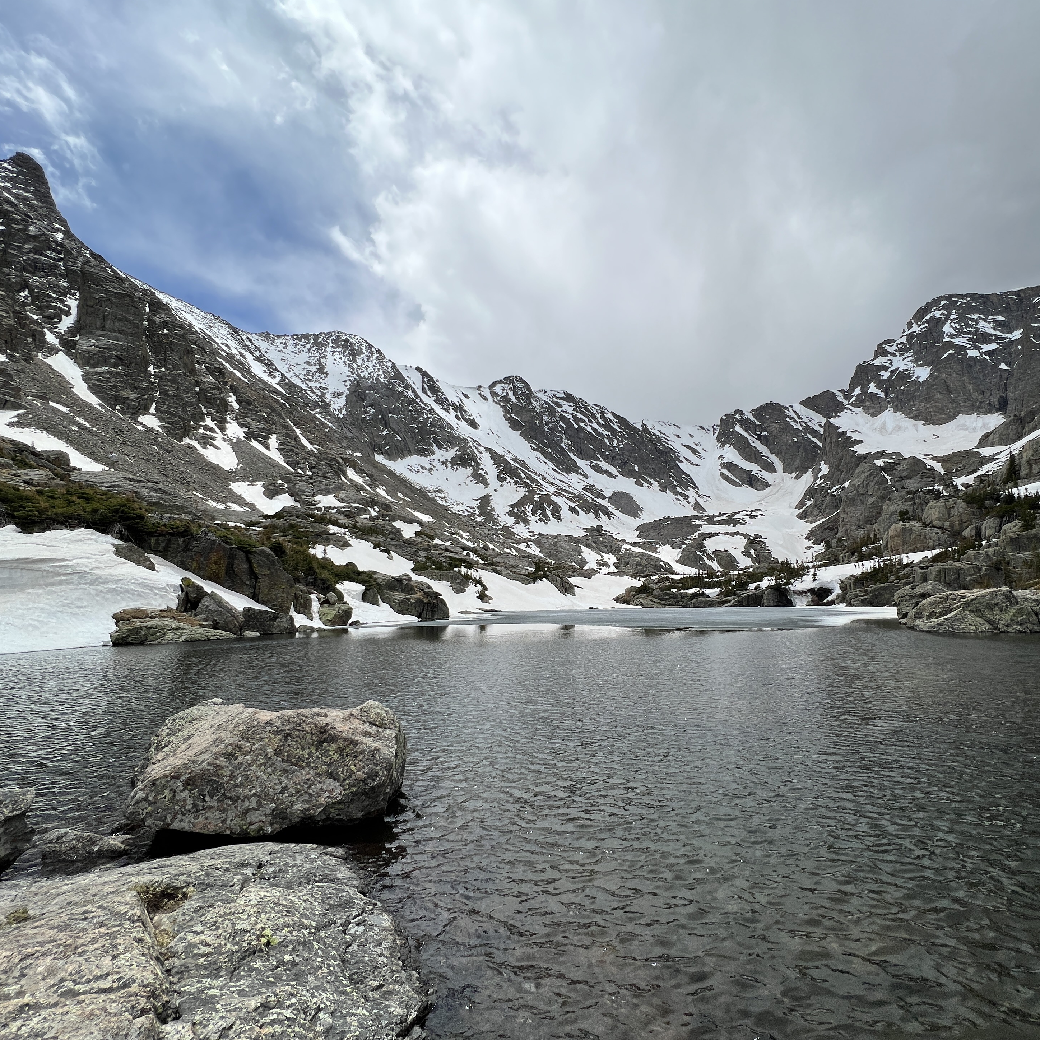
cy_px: 521
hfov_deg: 87.0
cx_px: 585
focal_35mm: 16
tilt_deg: +7.3
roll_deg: +0.6
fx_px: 544
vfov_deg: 87.4
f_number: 1.8
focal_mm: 1.57
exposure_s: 1/2950
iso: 32
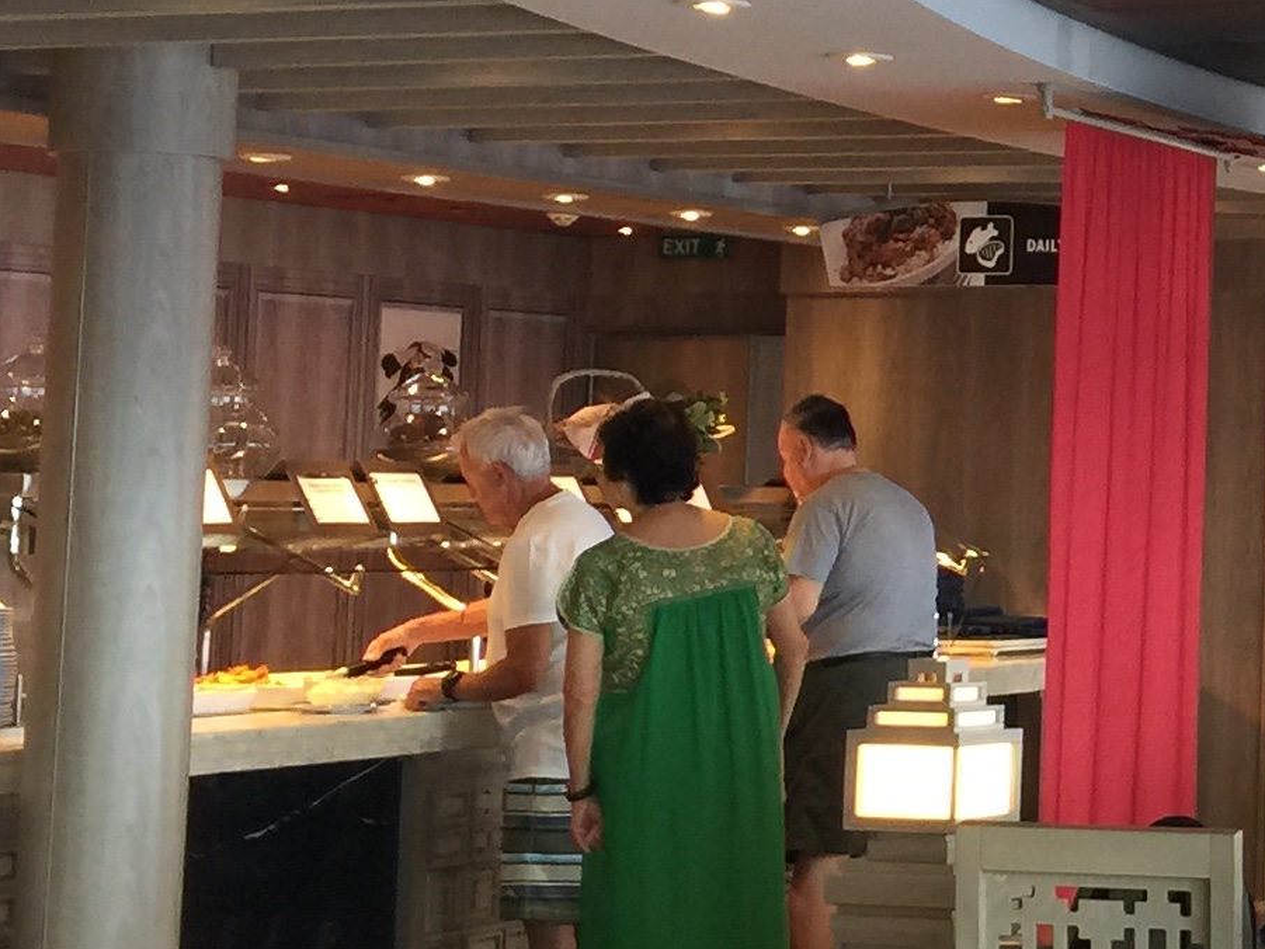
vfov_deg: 14.0
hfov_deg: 17.4
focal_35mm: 105
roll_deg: -2.2
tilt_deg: +7.2
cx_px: 1706
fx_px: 3838
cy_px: 121
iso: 32
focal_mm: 4.15
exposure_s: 1/15
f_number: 2.2
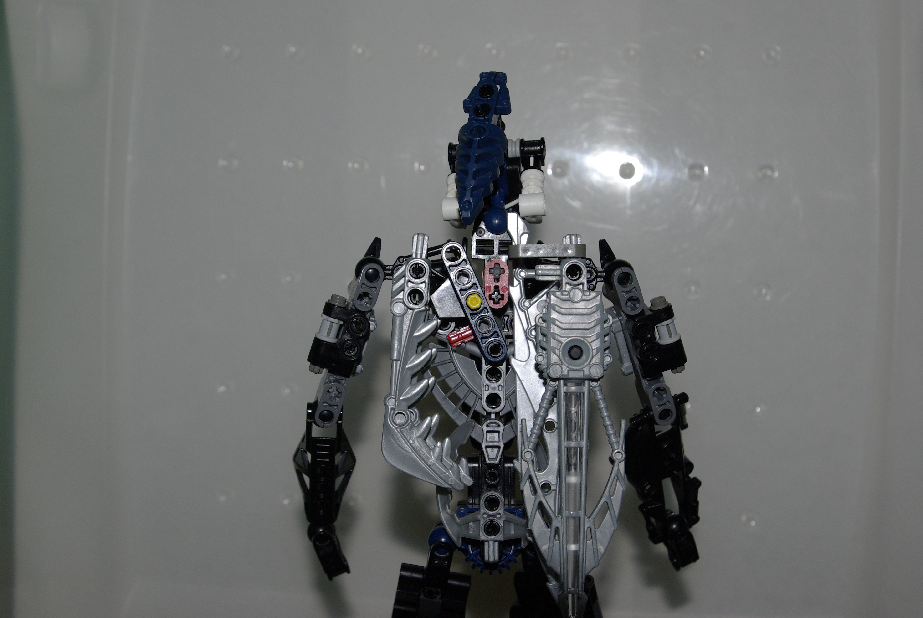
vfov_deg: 27.3
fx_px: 1271
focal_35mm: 50
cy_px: 309
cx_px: 462
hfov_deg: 39.9
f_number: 8
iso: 400
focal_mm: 33
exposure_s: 1/45
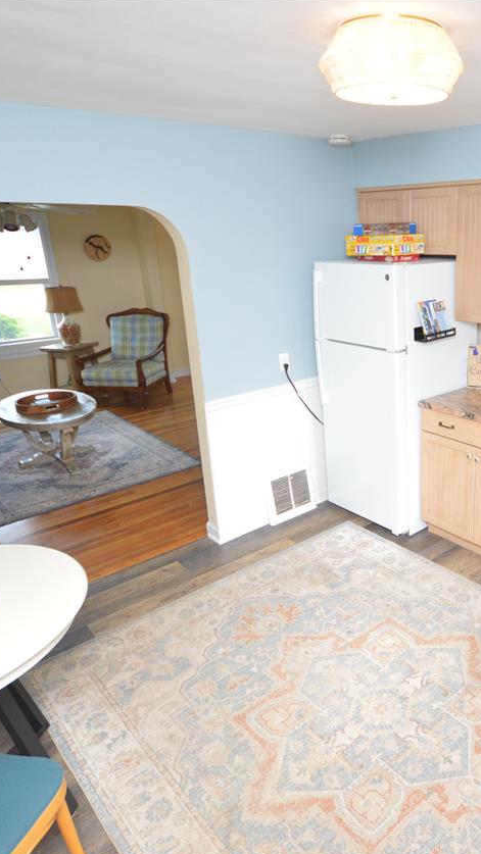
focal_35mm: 24
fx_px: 544
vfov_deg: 76.3
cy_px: 429
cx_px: 410
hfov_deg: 44.5
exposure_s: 1/60
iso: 720
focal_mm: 10
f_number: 4
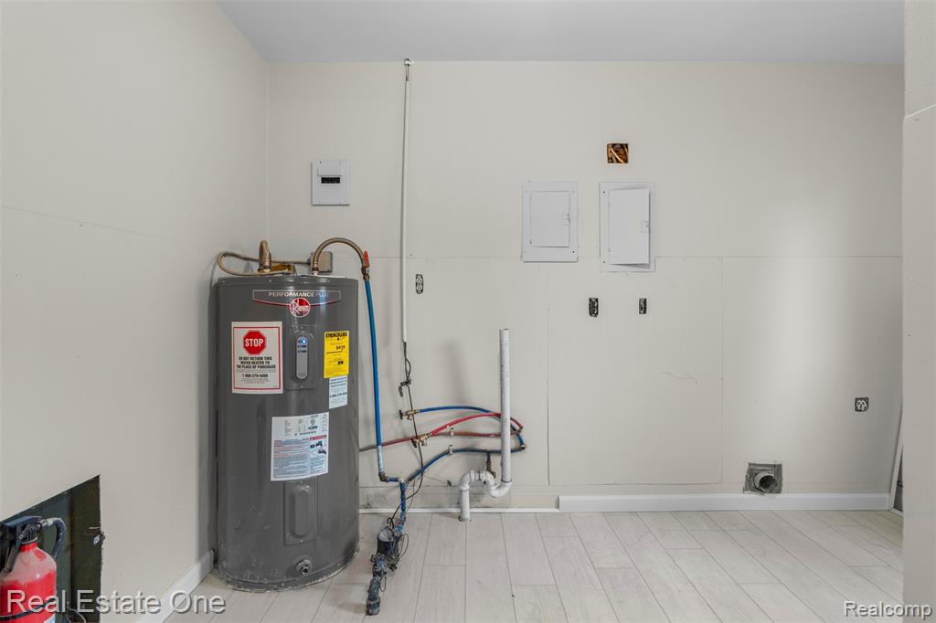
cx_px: 468
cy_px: 312
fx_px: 468
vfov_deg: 67.3
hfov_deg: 90.0
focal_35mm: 18
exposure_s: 1/1.67
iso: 400
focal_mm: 18
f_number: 8
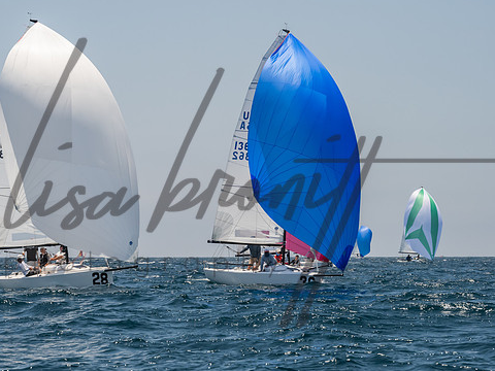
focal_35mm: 147
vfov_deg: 10.1
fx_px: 2102
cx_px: 181
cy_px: 156
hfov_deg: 13.4
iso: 640
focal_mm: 105
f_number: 9
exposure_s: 1/640
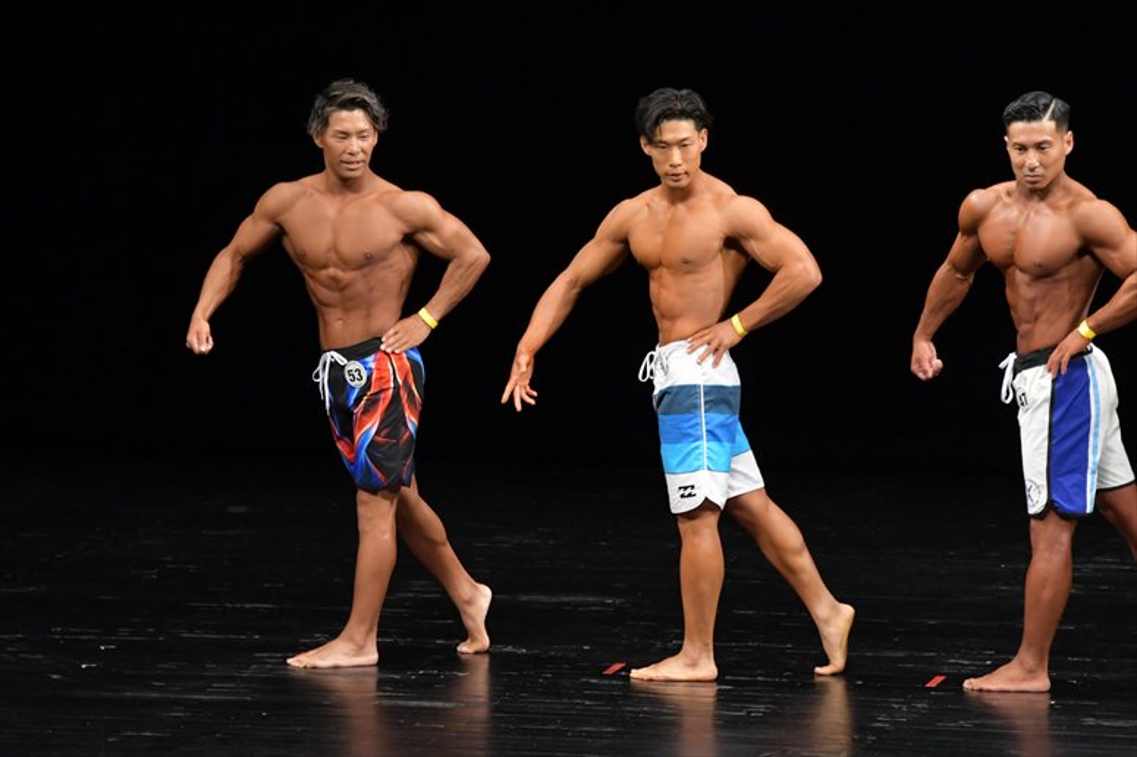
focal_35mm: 270
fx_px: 8523
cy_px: 378
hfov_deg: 7.6
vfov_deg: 5.1
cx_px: 568
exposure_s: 1/400
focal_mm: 180
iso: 3200
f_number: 5.6
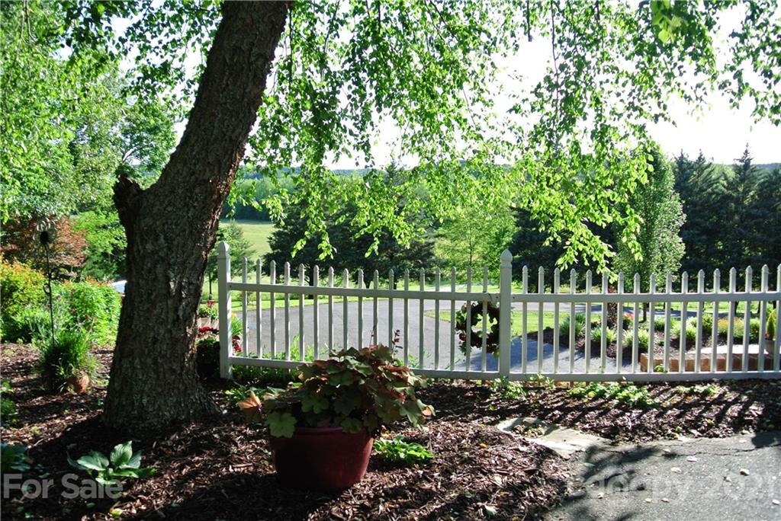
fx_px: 629
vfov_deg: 45.0
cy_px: 260
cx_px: 390
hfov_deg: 63.6
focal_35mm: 29
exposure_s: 1/250
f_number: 4
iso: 100
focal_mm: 11
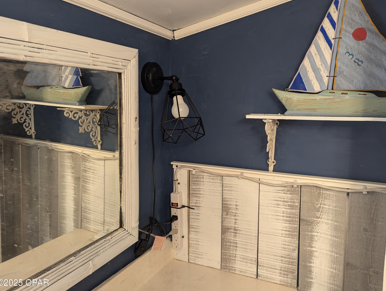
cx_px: 205
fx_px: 290
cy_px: 139
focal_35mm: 26
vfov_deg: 53.1
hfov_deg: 67.2
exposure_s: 1/120
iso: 752
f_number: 1.85
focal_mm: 6.81
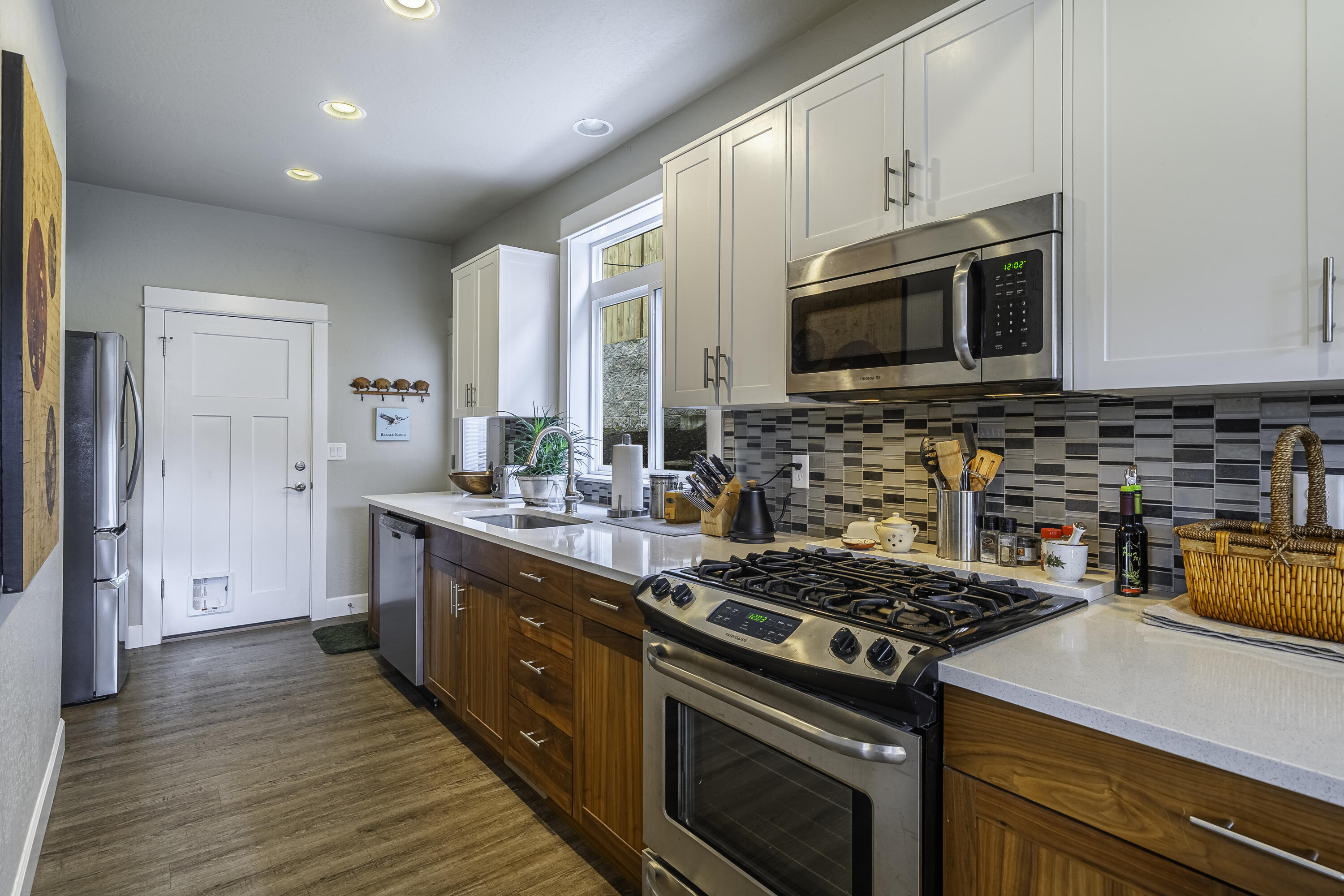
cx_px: 672
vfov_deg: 70.4
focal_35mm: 17
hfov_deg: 93.3
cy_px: 448
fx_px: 635
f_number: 8
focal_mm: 17
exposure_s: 1/80
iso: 250
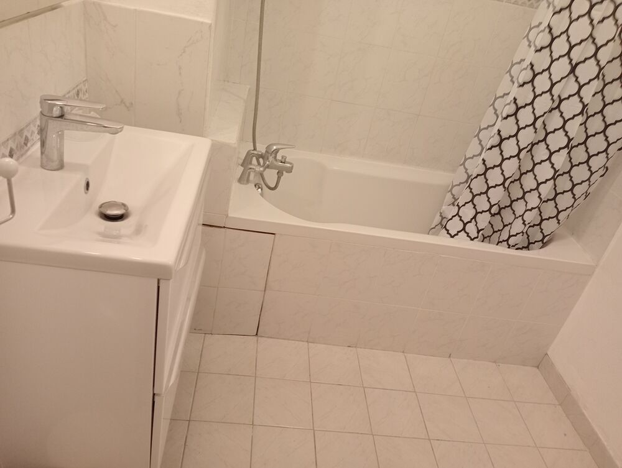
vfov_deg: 49.9
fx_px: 504
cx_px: 311
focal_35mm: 28
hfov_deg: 63.4
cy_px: 234
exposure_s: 1/33.3
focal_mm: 4.04
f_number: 1.8
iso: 1141
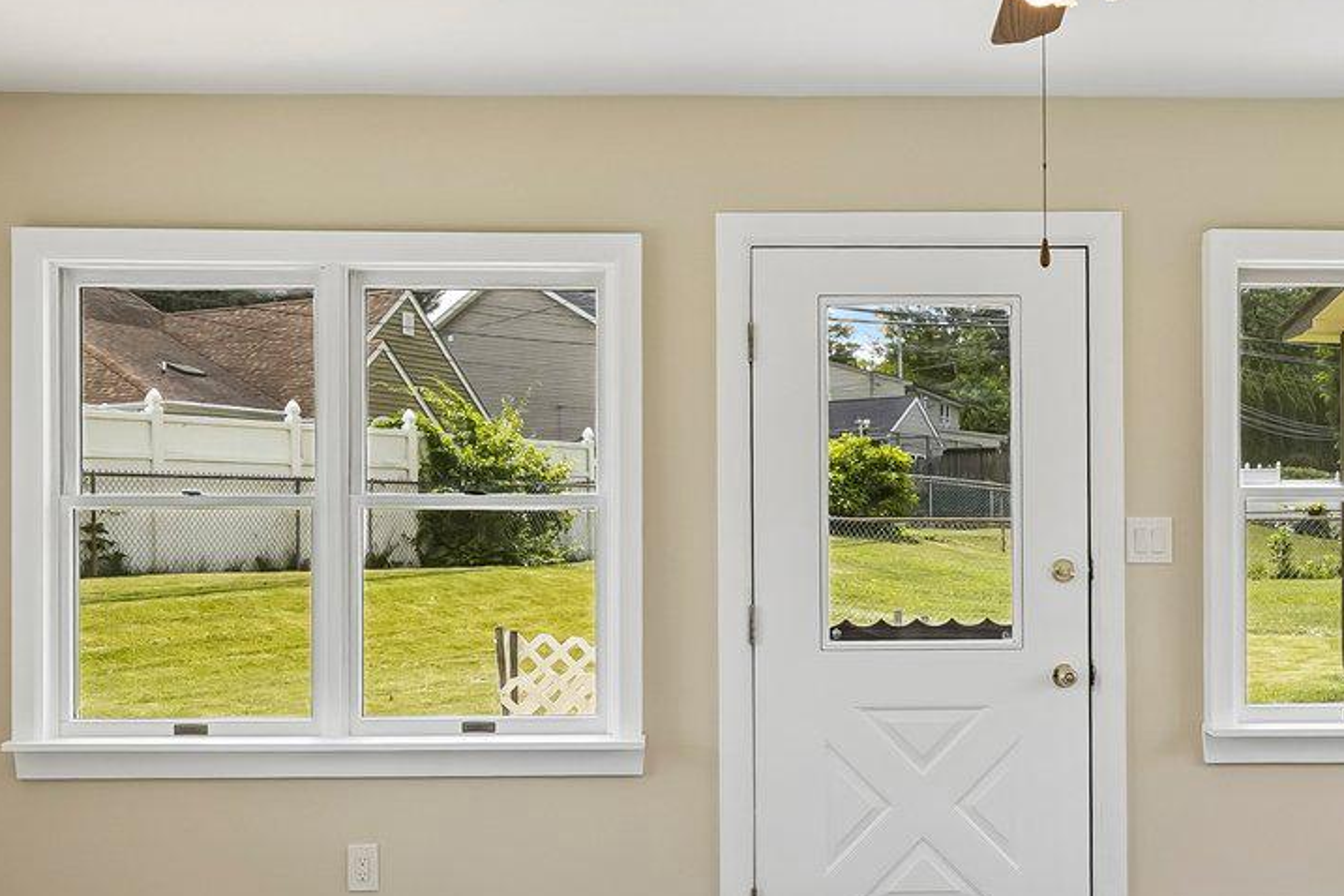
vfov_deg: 33.3
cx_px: 769
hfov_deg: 48.3
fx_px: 1493
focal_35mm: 40
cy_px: 537
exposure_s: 1/125
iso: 500
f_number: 8
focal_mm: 14
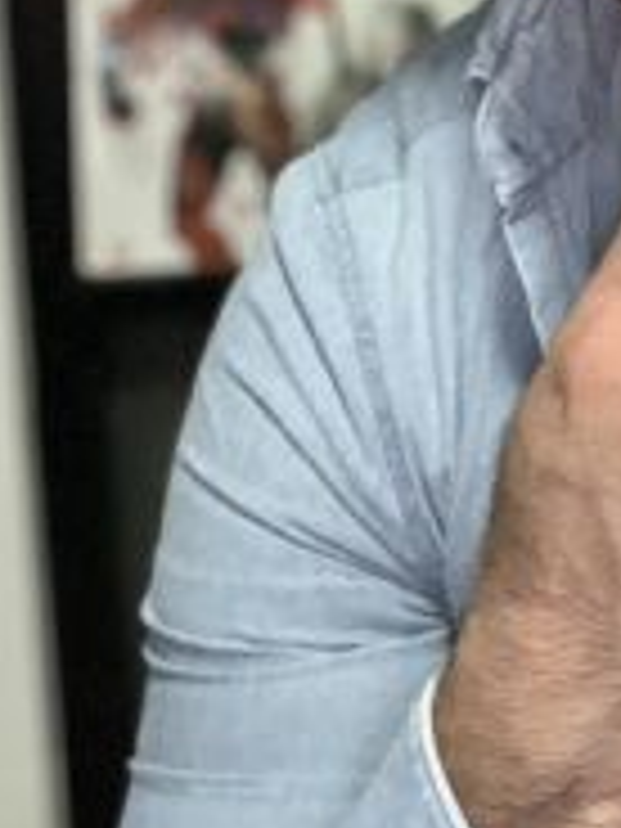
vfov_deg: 19.4
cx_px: 896
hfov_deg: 14.2
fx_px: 2344
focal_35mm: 98
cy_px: -4
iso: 400
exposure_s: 1/30
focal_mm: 2.71
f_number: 2.2
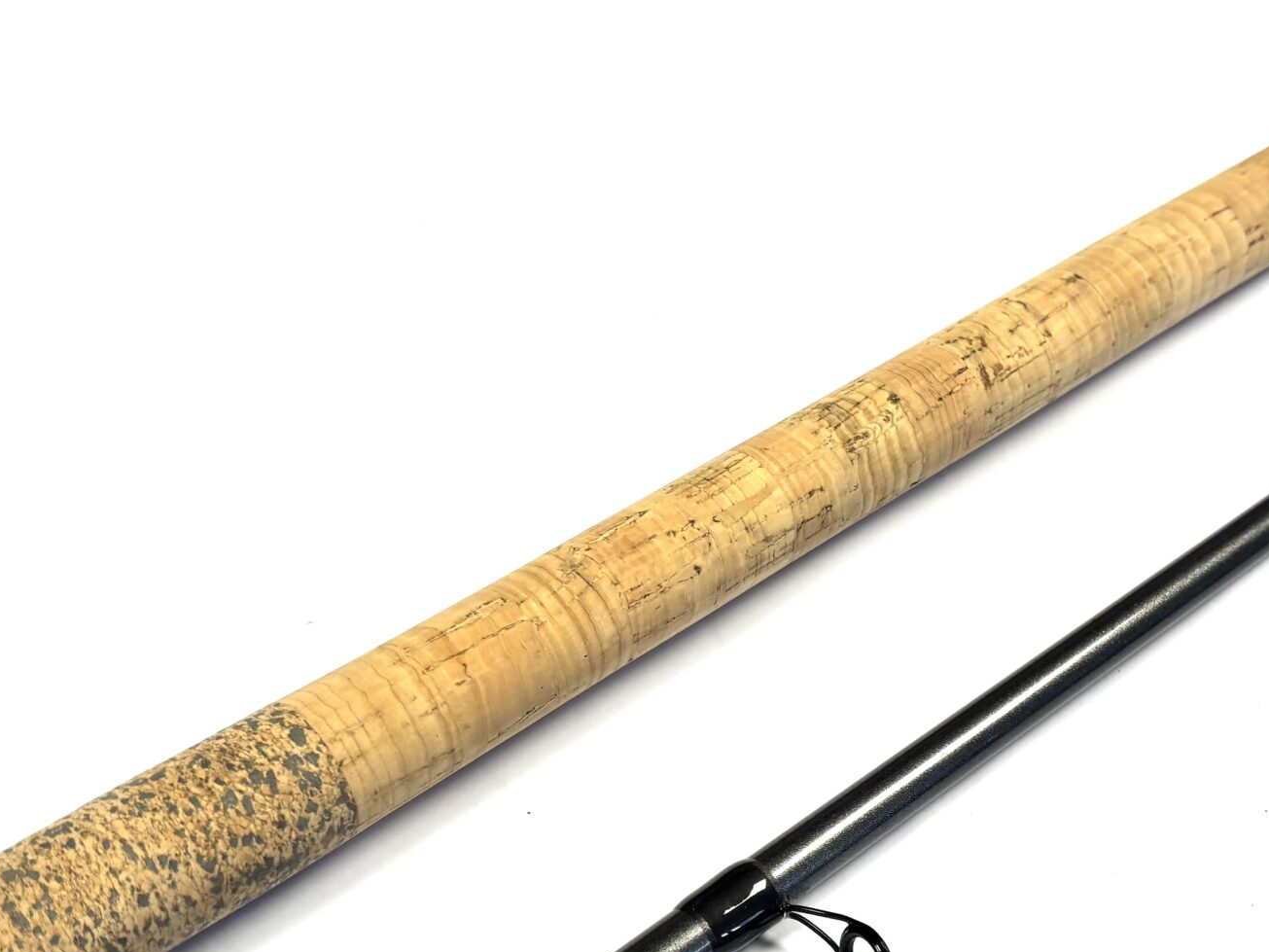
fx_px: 1870
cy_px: 717
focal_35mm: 51
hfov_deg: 37.4
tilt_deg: -55.8
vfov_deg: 28.1
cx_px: 737
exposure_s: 1/121
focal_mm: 5.96
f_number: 1.6
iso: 50
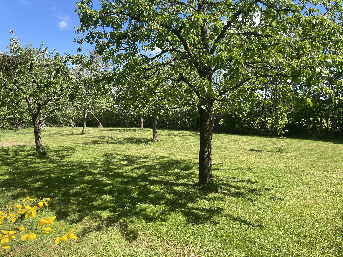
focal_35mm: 26
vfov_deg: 53.1
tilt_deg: -1.6
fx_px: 258
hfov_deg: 67.3
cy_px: 128
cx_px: 172
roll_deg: +0.5
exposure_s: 1/1770
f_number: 1.6
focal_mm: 4.2
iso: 32
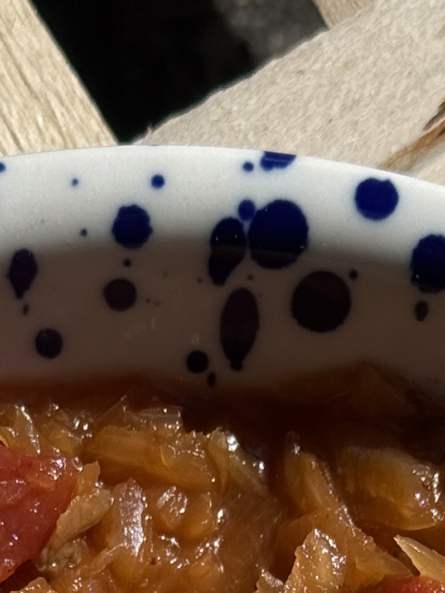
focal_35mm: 182
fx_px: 3118
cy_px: 1109
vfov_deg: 10.2
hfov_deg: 8.2
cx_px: 178
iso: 100
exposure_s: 1/9901
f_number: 1.78
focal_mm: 6.76
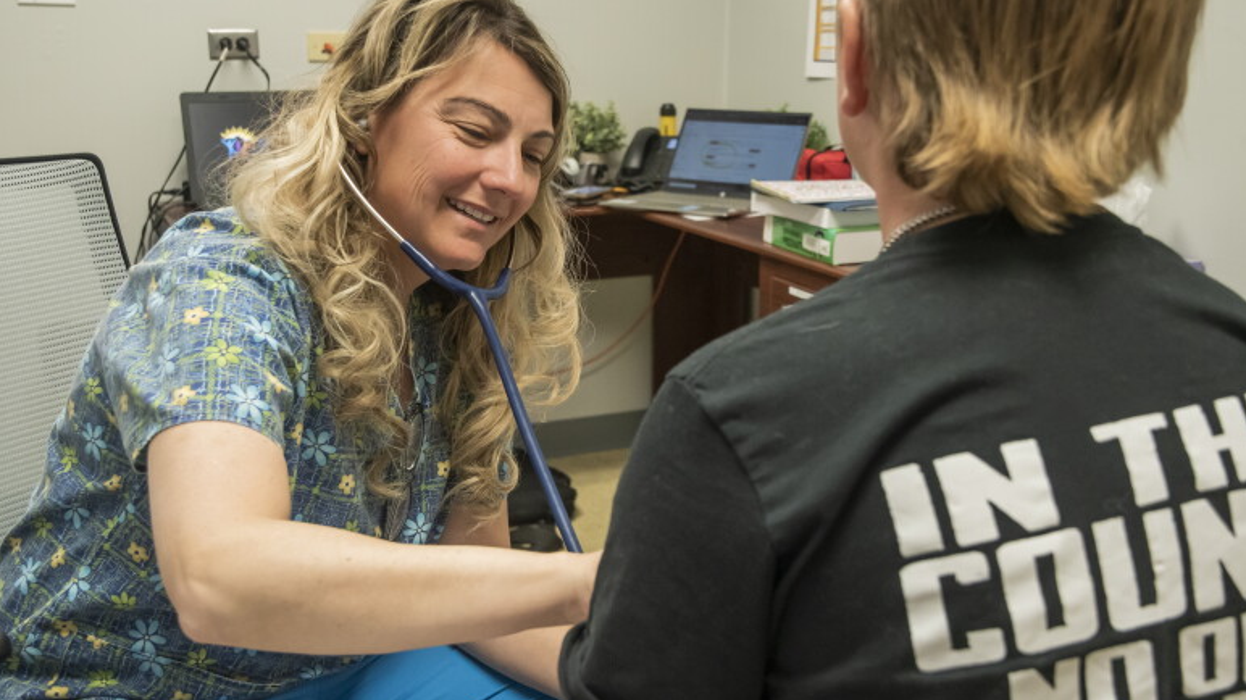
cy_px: 319
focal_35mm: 44
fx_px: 1438
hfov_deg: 46.8
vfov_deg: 27.4
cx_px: 613
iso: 1600
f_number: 4.5
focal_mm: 27
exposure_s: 1/80
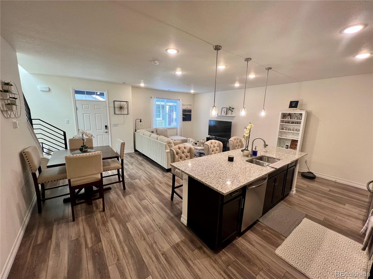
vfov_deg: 89.9
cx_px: 186
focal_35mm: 13
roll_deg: -1.3
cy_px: 140
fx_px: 140
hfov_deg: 106.2
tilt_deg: -10.4
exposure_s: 1/120
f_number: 1.8
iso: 160
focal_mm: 1.57
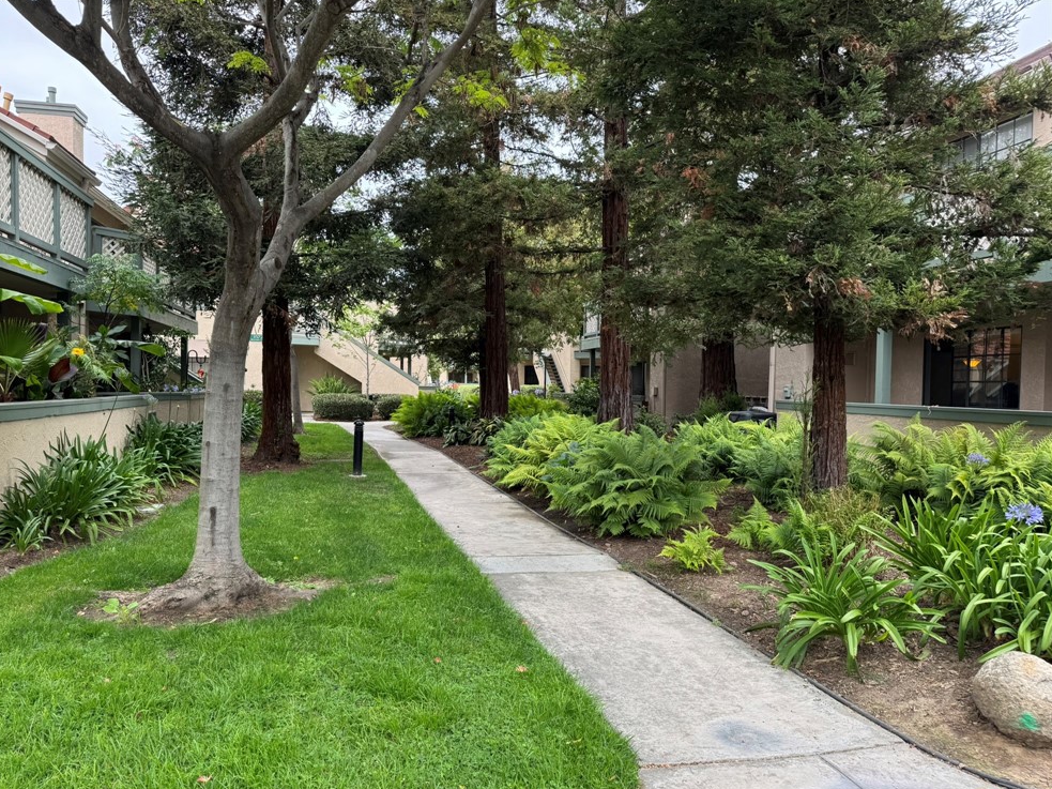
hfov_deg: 69.4
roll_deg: -0.5
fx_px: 760
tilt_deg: -1.1
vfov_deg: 54.9
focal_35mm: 25
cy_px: 408
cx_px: 505
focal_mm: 6.76
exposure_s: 1/372
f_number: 1.78
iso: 80
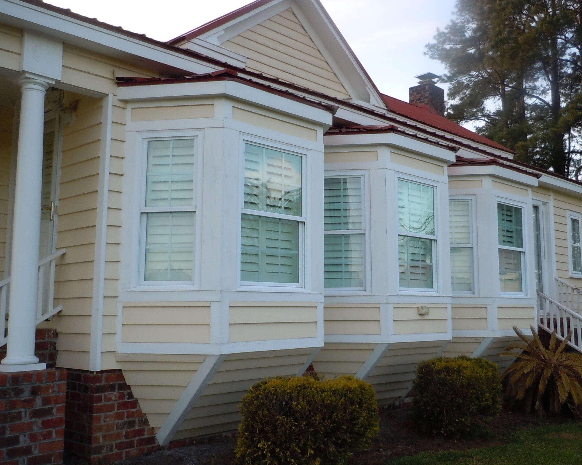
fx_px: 654
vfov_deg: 39.1
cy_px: 226
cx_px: 324
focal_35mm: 38
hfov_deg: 47.9
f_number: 3.7
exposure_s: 1/100
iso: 100
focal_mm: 5
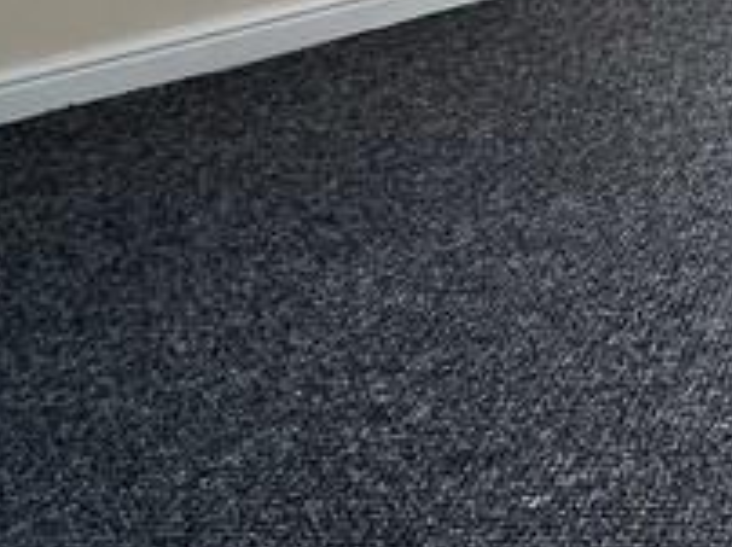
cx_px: 1055
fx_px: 1394
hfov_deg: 24.1
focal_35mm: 66
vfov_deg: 19.4
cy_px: -268
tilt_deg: -9.6
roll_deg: +0.8
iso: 125
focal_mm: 1.57
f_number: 1.8
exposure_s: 1/99
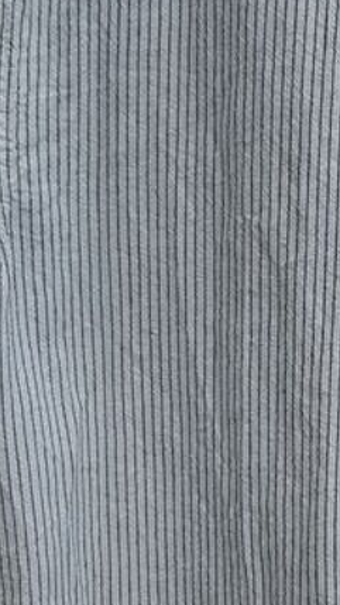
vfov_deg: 24.1
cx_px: 495
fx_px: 1412
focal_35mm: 88
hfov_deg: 13.1
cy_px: 404
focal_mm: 3.92
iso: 50
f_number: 1.7
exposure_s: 1/100
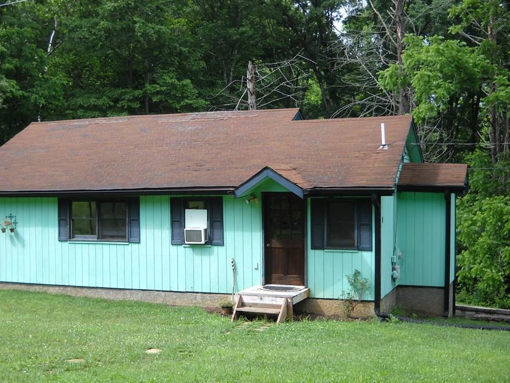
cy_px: 204
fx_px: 693
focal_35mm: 47
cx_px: 220
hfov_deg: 40.3
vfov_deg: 30.9
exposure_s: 1/135
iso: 64
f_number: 5.5
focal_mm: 6.72
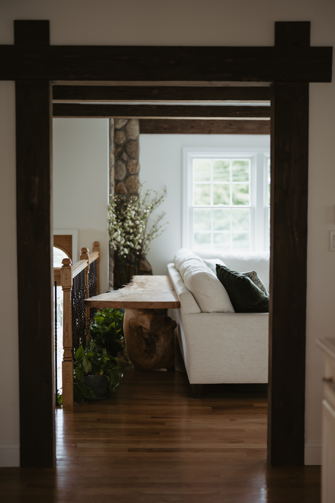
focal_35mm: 56
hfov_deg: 24.2
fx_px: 782
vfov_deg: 35.6
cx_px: 160
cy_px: 260
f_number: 1.2
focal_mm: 50
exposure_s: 1/250
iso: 320
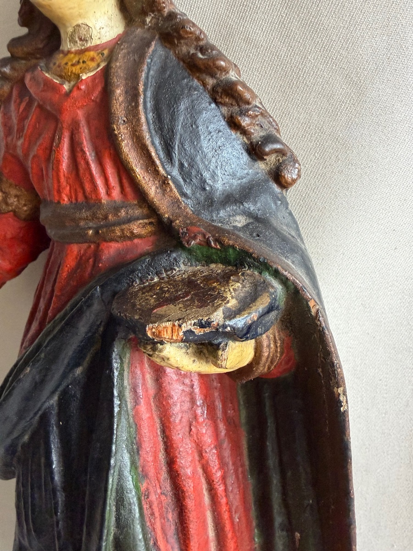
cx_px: 206
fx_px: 414
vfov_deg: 67.3
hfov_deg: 53.1
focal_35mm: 26
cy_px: 276
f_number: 2.2
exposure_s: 1/60
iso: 320
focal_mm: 2.22
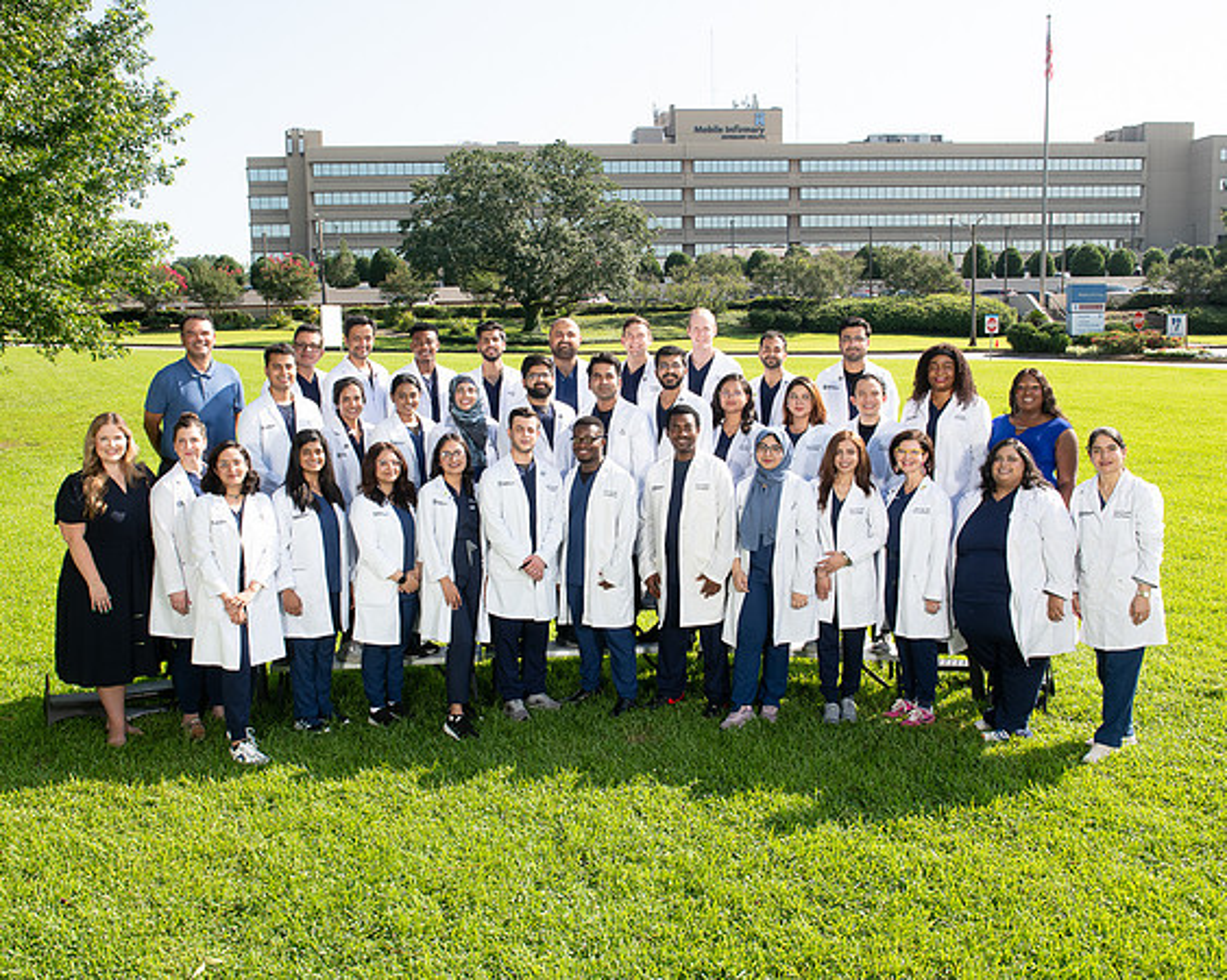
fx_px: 1225
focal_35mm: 34
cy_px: 493
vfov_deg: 43.6
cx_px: 588
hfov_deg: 53.2
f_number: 10
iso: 400
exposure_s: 1/250
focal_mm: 28
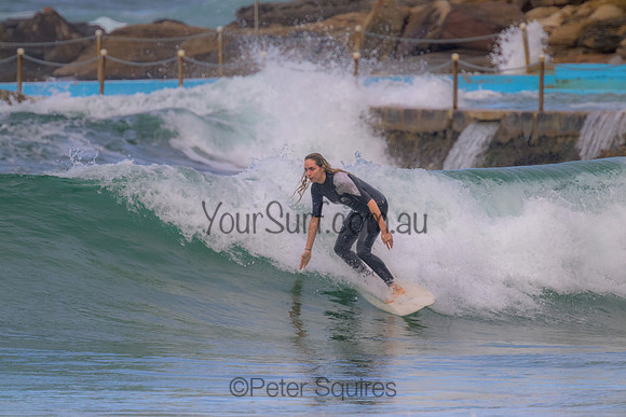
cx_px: 313
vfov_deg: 1.7
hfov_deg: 2.6
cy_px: 208
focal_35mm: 800
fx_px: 13914
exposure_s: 1/1250
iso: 1250
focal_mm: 800
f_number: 11
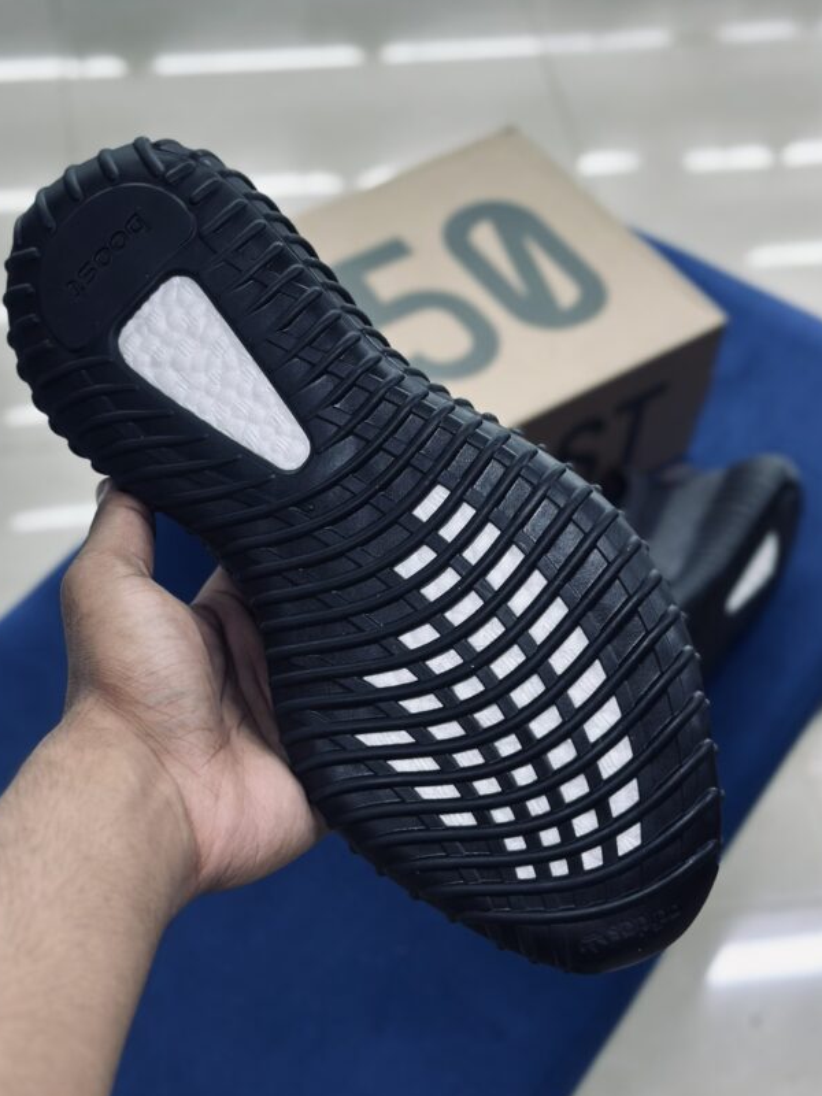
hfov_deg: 26.1
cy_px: 538
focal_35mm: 56
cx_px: 351
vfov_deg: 34.3
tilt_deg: -51.3
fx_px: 1773
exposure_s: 1/100
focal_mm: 6.86
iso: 80
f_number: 1.78
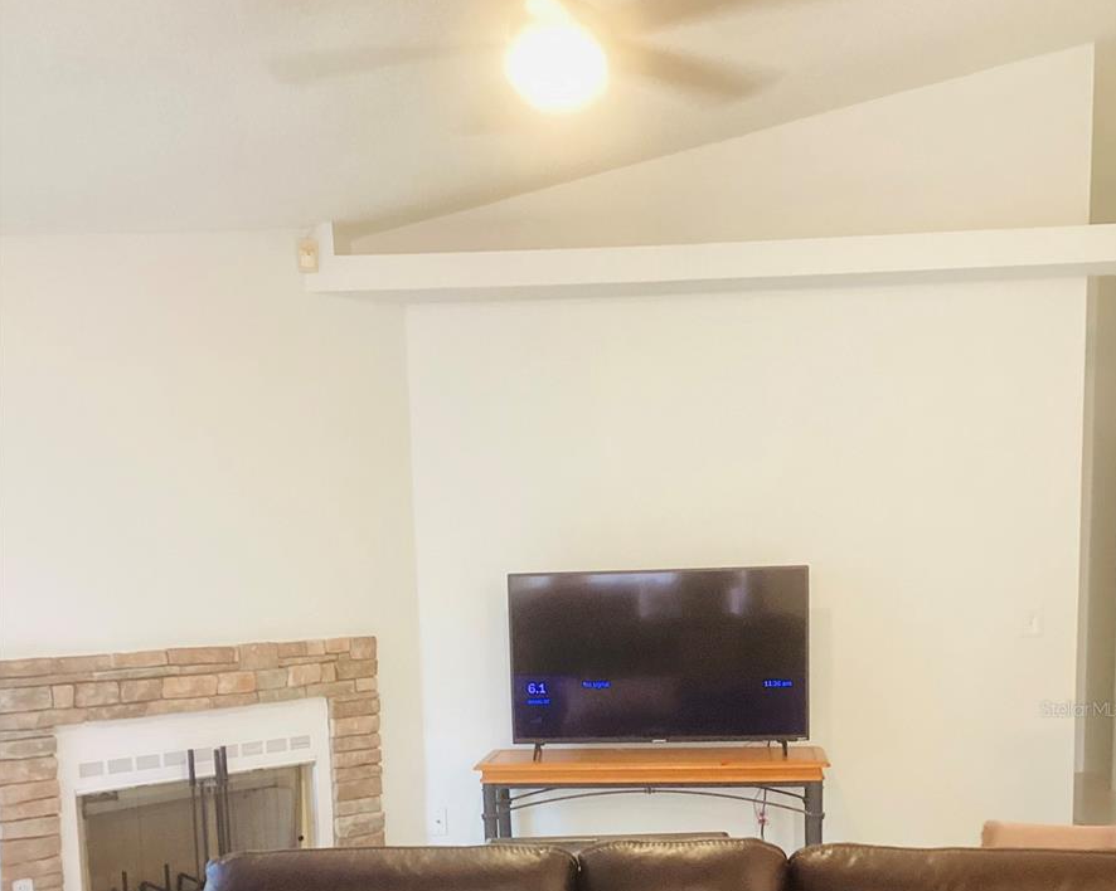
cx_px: 563
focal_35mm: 41
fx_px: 1354
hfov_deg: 44.8
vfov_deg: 35.3
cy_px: 709
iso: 160
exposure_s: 1/60
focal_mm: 3.3
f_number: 2.4
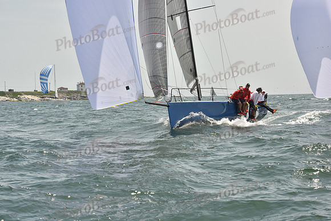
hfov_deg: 21.5
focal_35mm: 95
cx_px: 166
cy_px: 110
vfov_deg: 14.4
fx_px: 874
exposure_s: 1/1600
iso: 400
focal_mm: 95
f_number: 9
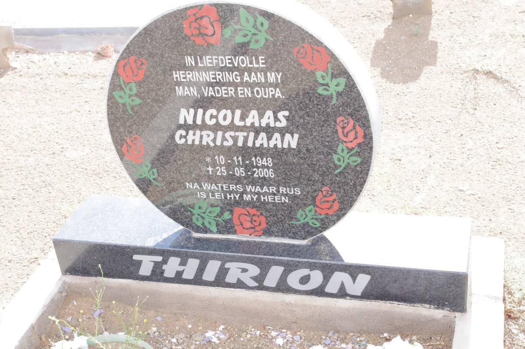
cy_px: 174
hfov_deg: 35.1
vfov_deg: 23.7
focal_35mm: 57
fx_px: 830
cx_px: 262
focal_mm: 37.5
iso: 800
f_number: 11
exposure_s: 1/125
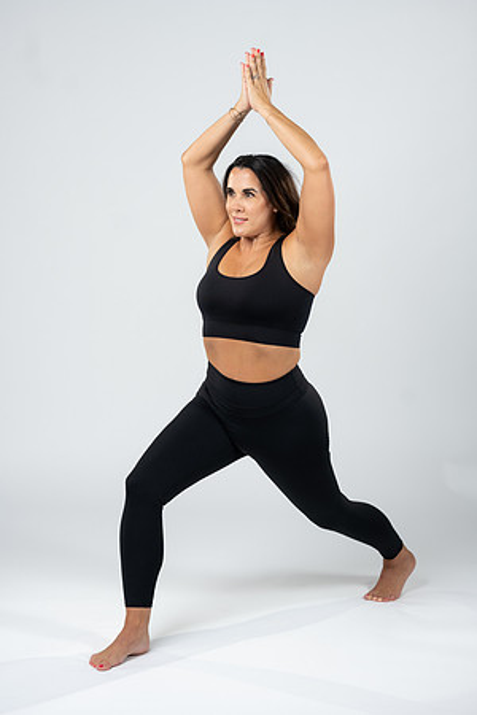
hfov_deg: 16.1
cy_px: 358
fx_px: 1689
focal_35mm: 85
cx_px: 238
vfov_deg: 23.9
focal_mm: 85
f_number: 3.5
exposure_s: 1/160
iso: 200
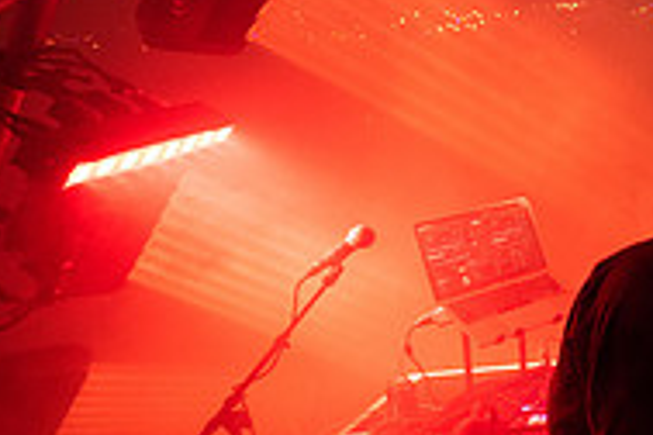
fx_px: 780
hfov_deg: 31.8
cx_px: 891
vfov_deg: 31.1
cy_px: 174
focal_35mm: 43
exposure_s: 1/80
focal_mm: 14
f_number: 3.5
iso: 2000
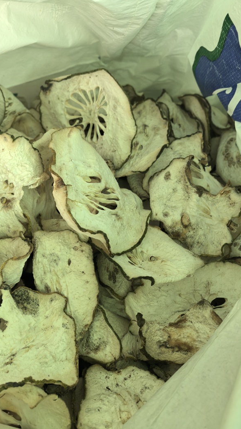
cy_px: 211
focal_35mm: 30
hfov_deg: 38.8
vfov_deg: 64.3
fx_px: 341
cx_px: 100
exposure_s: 1/1212
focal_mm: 8.5
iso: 4000
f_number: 2
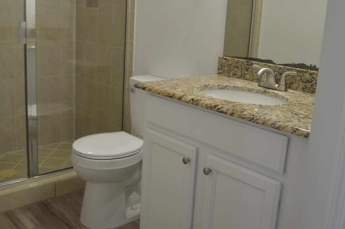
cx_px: 154
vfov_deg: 35.7
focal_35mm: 37
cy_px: 92
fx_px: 354
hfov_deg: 51.8
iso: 400
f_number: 3.5
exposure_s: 1/80
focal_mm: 18
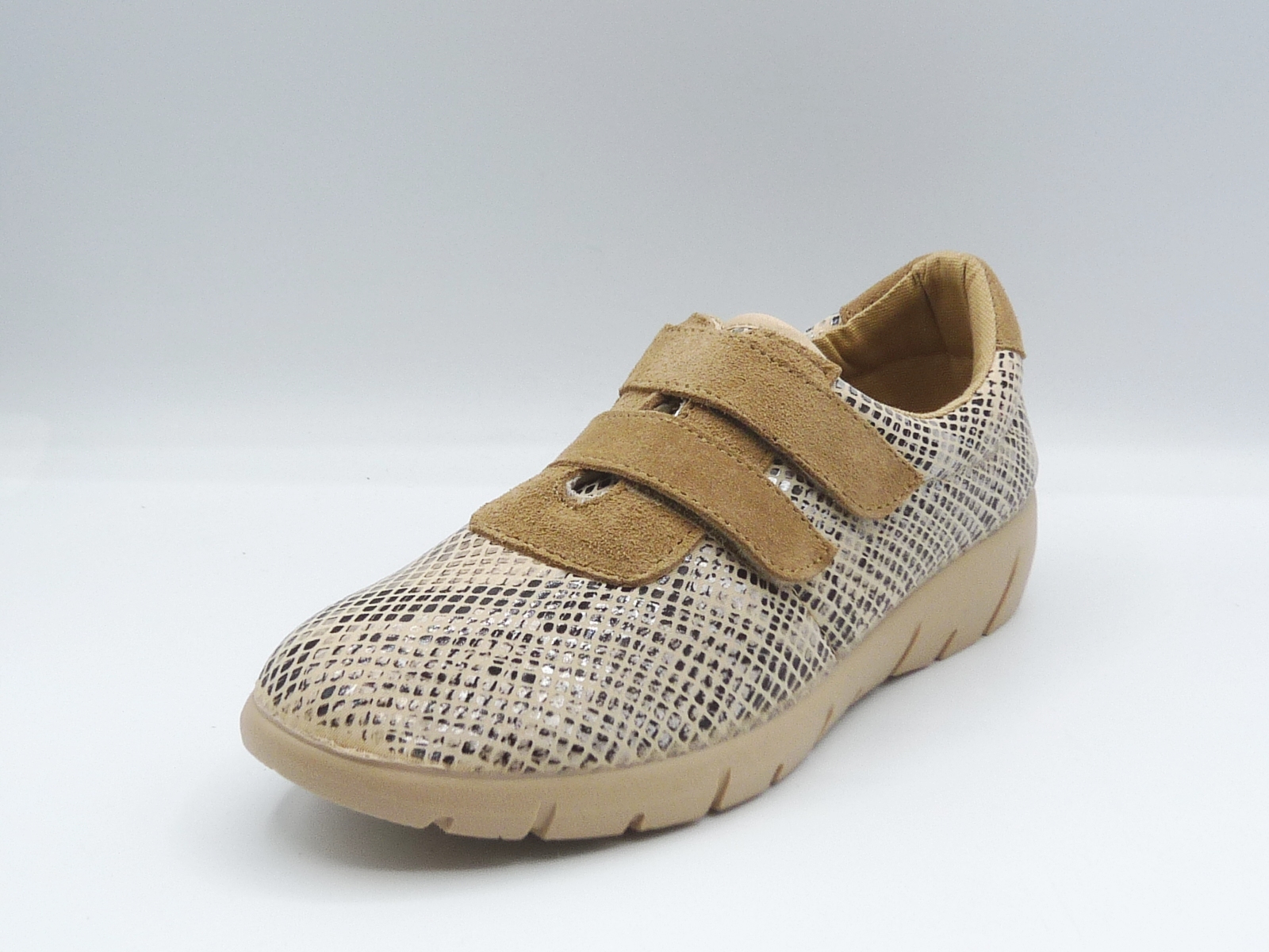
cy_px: 476
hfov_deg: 37.5
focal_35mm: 51
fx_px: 1870
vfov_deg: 28.6
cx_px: 634
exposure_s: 1/200
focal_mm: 5.2
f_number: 5
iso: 100
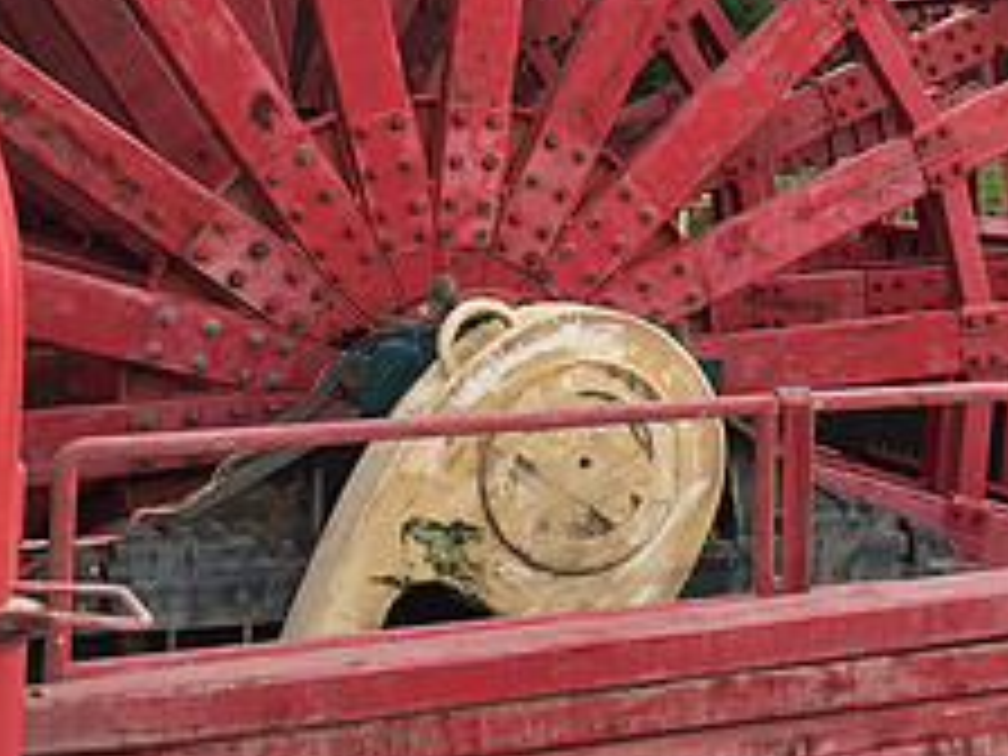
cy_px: 7
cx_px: 855
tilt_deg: +4.8
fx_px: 2184
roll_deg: -2.5
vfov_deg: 19.1
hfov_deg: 25.4
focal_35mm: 75
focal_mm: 4.15
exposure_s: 1/618
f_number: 2.2
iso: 32
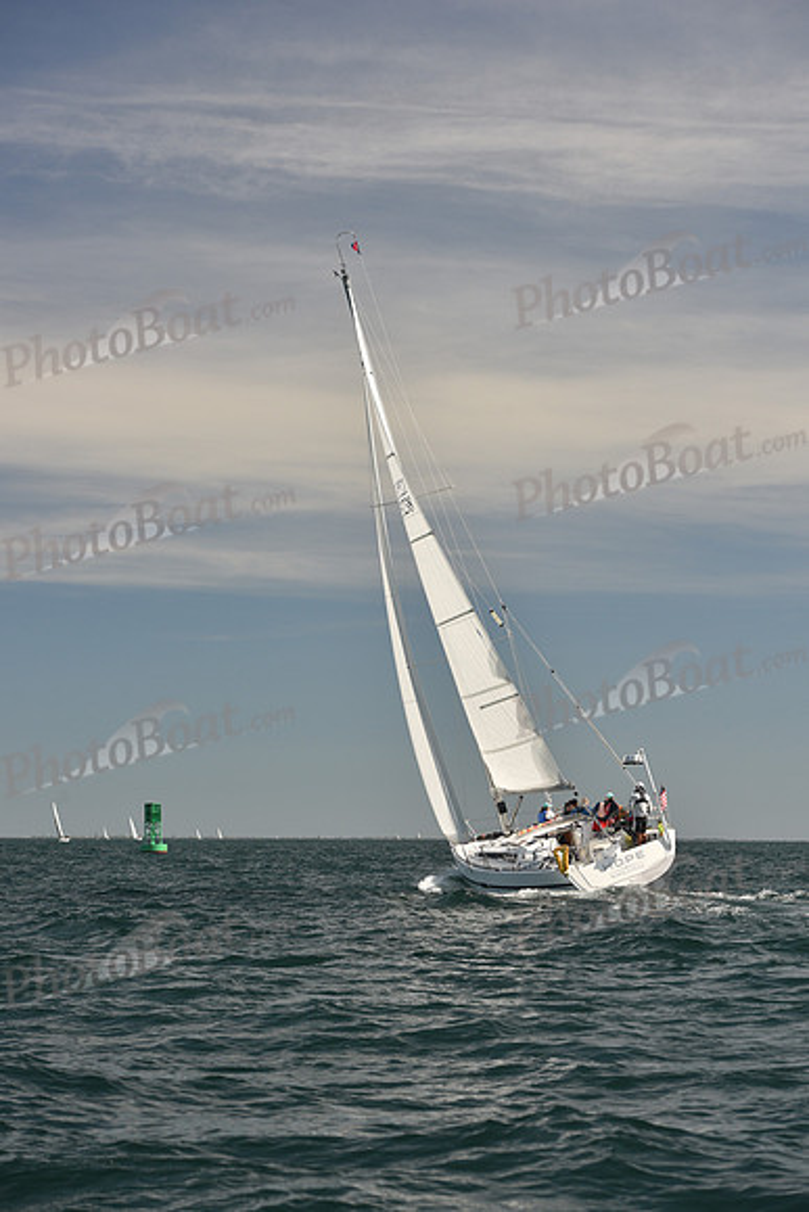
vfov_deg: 23.6
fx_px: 2897
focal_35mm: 86
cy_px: 606
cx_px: 404
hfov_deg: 15.9
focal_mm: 86
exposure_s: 1/640
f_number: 5.6
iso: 250
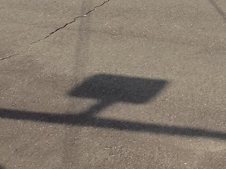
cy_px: -175
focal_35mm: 109
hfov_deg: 17.5
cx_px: 239
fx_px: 712
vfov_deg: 12.0
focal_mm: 4
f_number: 3.1
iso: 80
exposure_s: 1/800
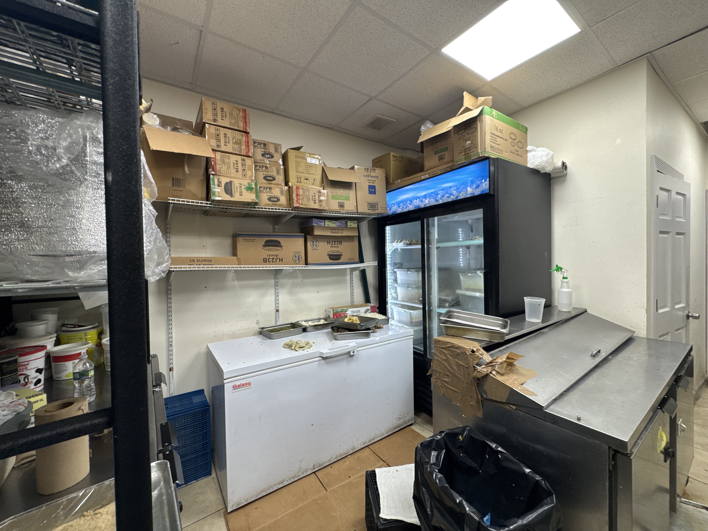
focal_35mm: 14
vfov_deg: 85.7
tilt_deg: -0.6
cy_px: 266
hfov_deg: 102.1
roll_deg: +1.4
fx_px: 286
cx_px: 354
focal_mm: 2.22
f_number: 2.2
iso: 200
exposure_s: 1/120
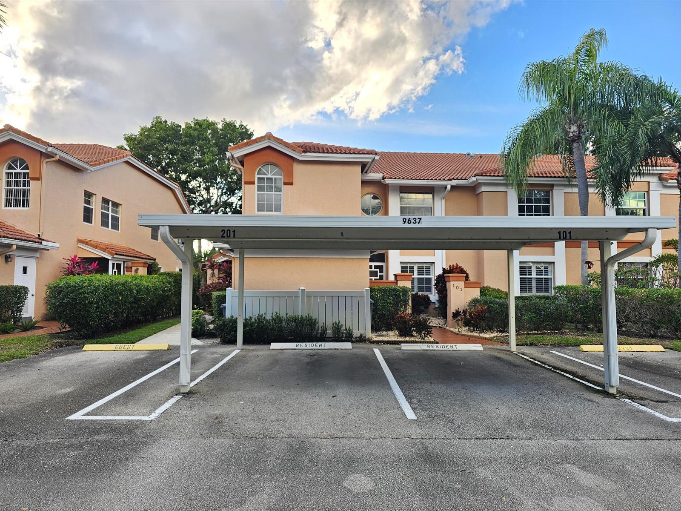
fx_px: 452
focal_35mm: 23
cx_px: 340
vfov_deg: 58.9
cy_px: 256
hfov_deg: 73.9
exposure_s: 1/180
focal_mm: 6.3
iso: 40
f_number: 1.7
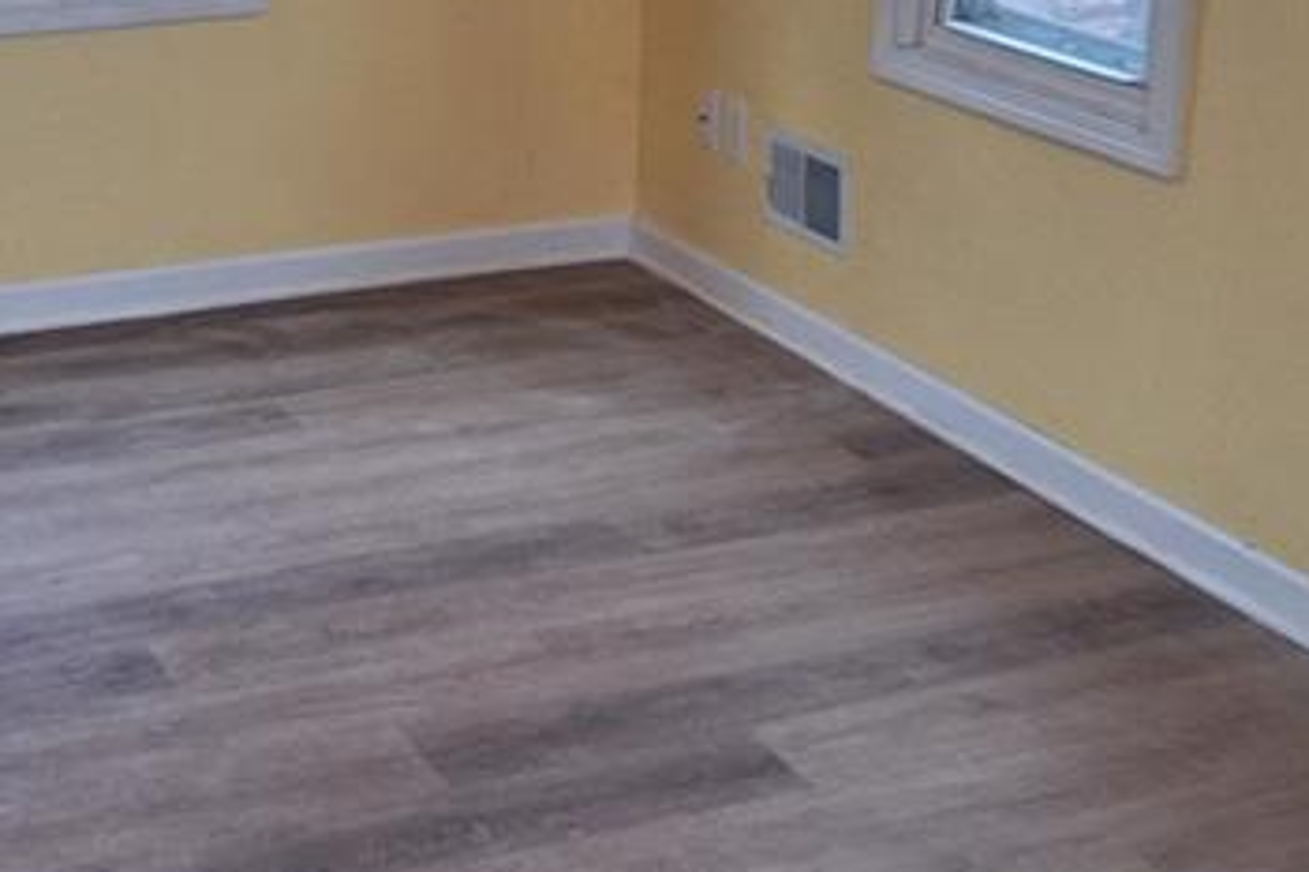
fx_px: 2544
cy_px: 150
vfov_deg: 19.2
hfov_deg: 28.4
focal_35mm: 70
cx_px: 329
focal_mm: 5.54
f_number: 1.8
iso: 64
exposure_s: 1/40
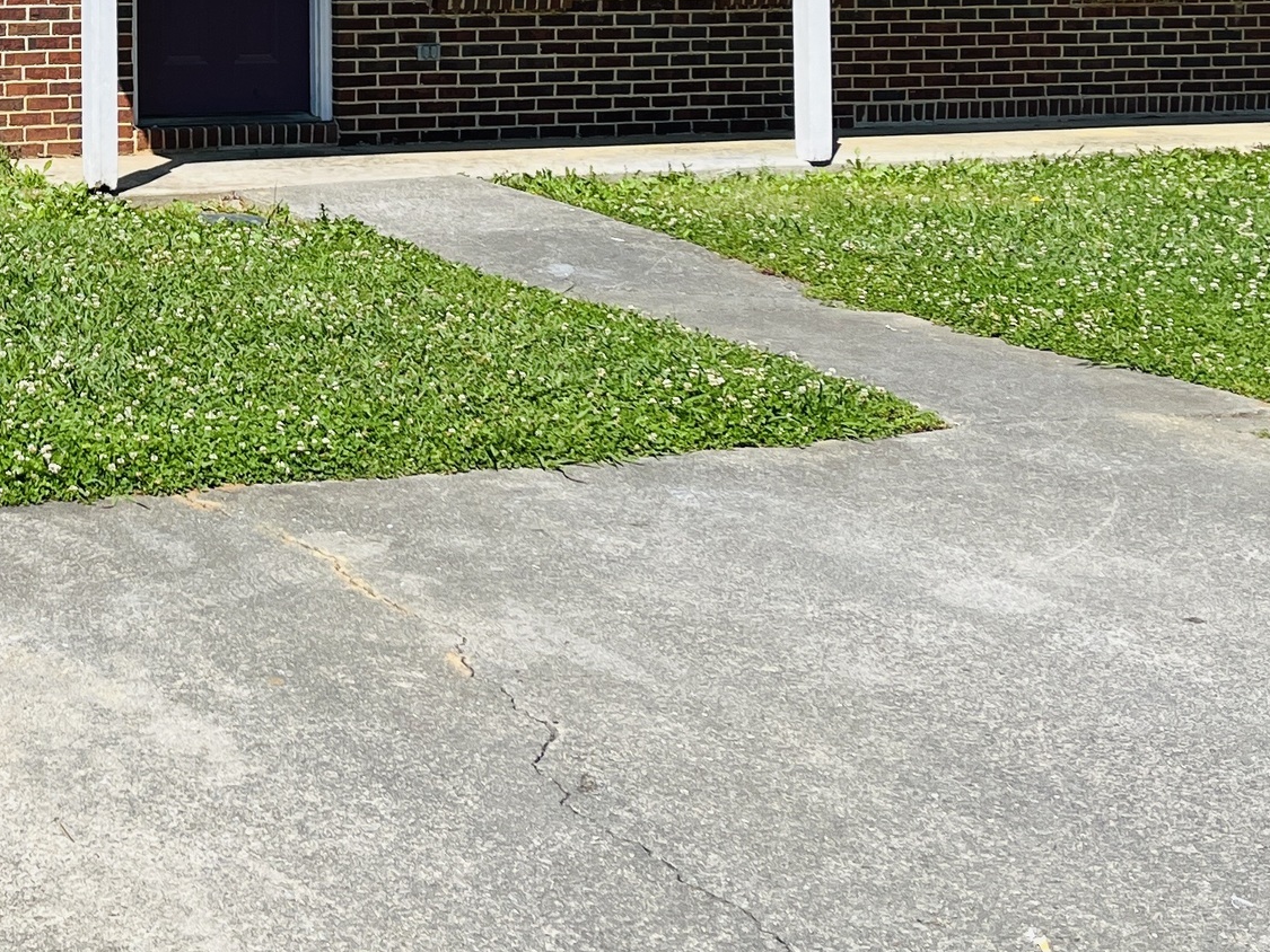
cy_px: -102
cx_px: -63
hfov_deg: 25.7
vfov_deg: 19.8
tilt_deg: +1.0
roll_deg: +0.3
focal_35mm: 71
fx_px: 2605
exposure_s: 1/3311
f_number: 1.6
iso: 50
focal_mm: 5.1
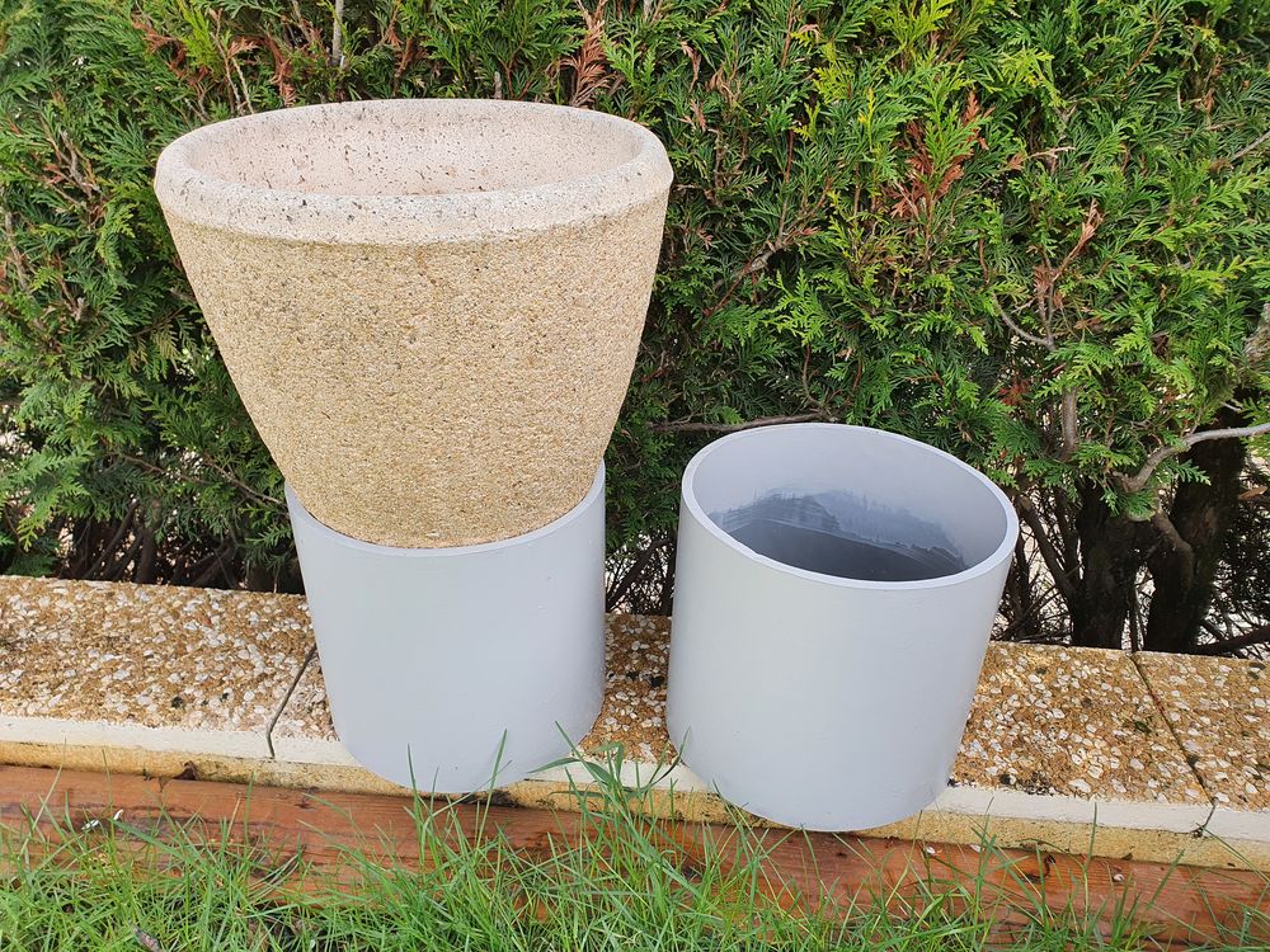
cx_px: 635
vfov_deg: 53.1
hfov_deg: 67.3
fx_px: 954
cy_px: 476
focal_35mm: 26
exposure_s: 1/464
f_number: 2.4
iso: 50
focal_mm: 4.32
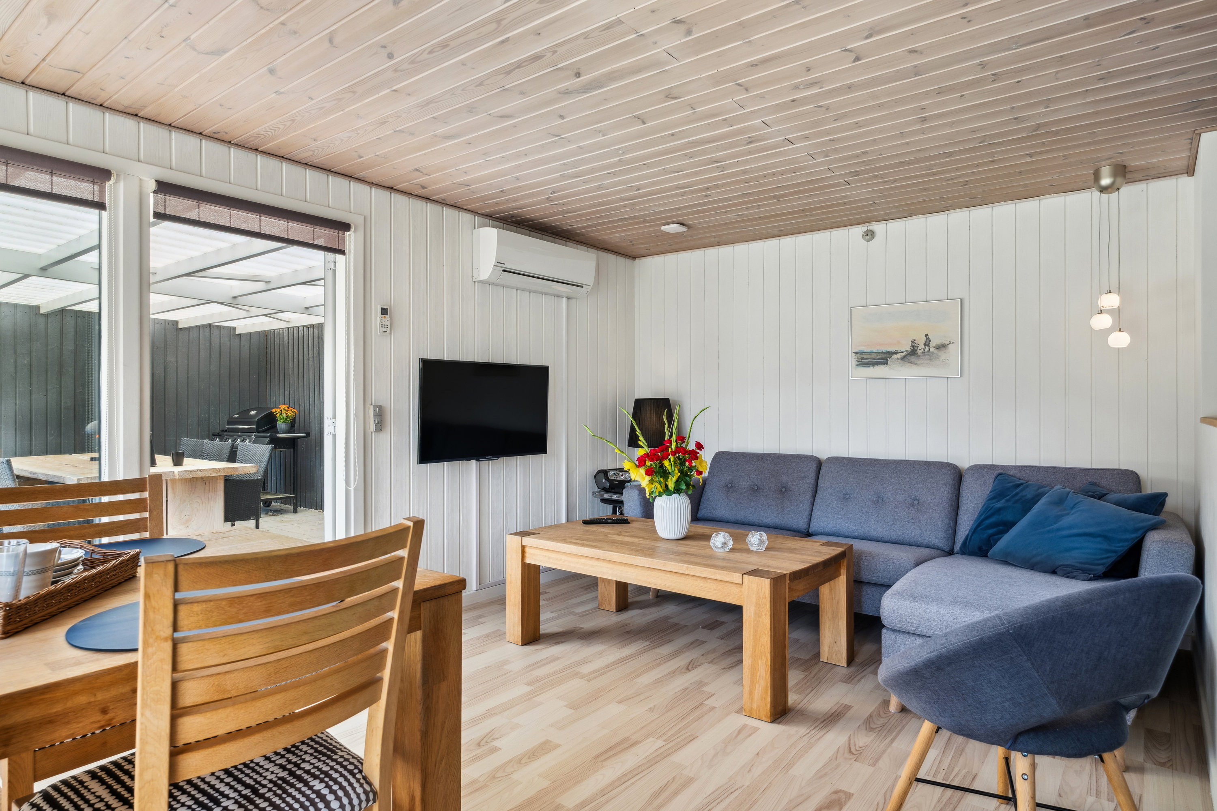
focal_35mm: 20
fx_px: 676
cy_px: 406
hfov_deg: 84.0
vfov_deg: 61.9
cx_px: 608
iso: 200
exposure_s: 1/25
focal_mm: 20
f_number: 8
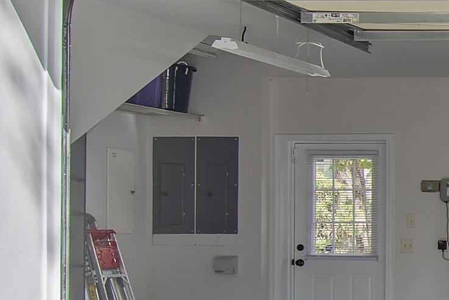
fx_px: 1123
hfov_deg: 17.4
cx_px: 859
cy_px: 229
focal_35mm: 90
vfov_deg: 15.1
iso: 100
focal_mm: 15
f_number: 5.6
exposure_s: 1/125
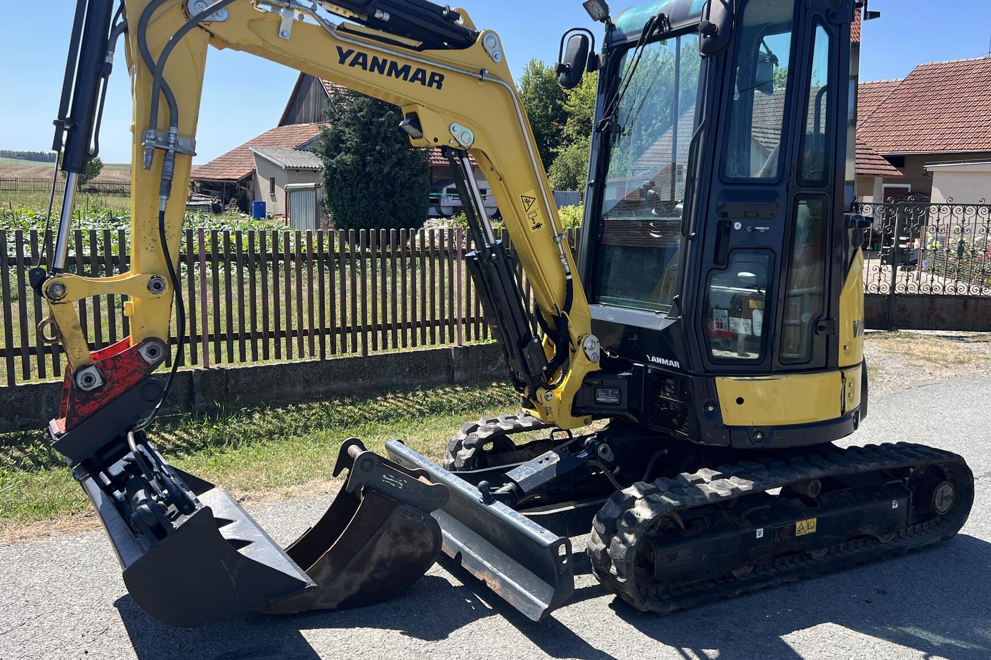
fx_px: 881
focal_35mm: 32
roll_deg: -1.9
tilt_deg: -7.6
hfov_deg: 58.7
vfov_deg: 41.1
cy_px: 300
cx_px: 473
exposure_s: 1/2208
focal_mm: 5.7
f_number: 1.5
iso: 50
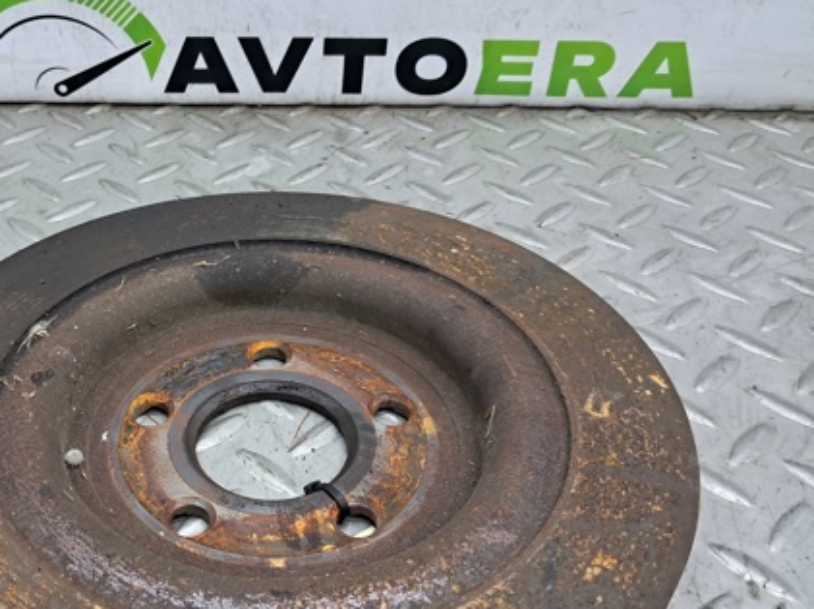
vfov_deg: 34.9
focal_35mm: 41
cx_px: 230
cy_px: 390
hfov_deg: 44.7
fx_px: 963
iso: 160
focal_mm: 4
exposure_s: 1/50
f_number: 1.8
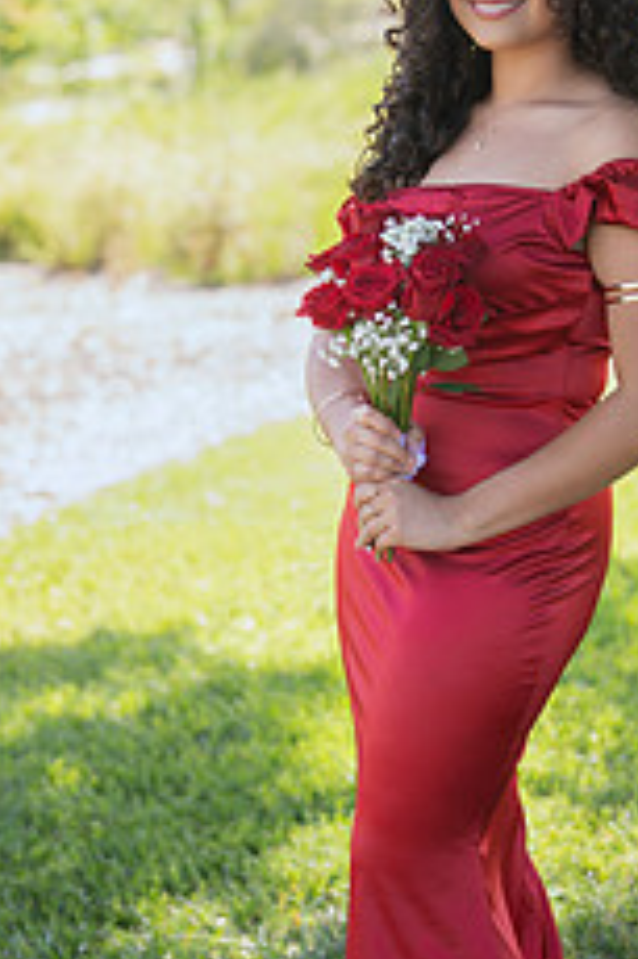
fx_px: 3647
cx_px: 388
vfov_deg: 15.0
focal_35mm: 137
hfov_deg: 10.0
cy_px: 396
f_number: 2.8
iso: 200
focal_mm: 70
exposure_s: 1/400
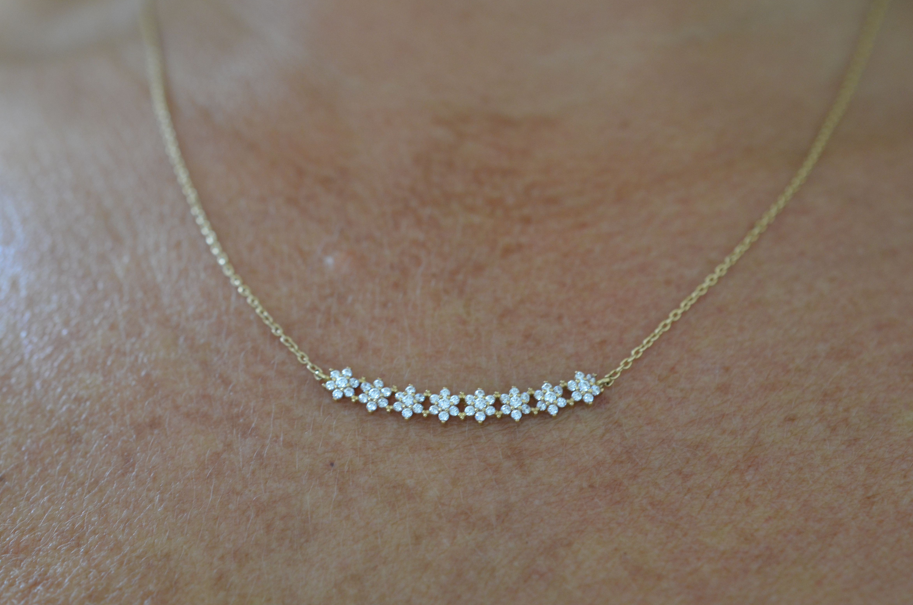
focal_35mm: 63
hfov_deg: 31.9
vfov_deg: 21.5
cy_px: 294
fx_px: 1595
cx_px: 470
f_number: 5.6
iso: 800
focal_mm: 40
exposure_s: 1/60
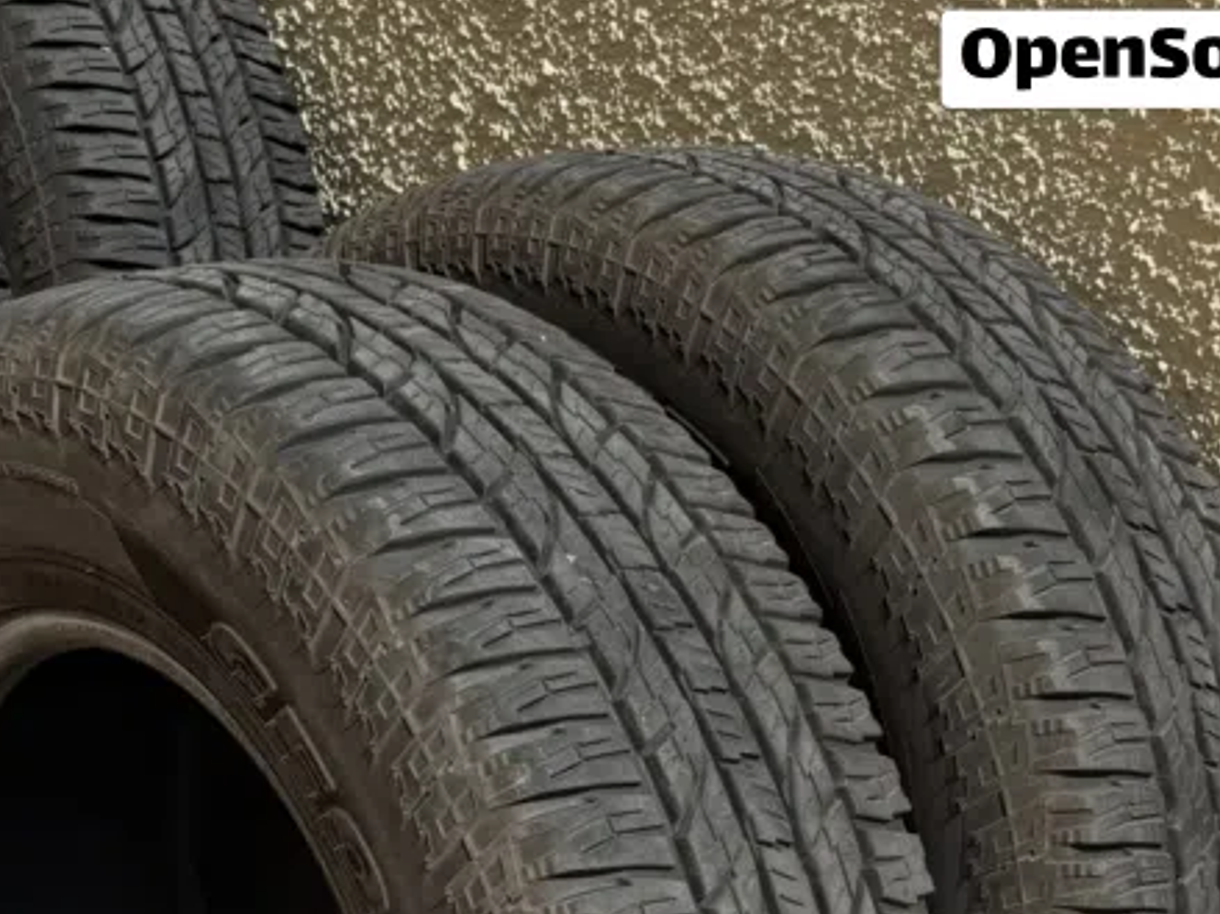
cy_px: 508
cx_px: 522
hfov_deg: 52.5
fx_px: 1233
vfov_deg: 40.6
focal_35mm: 35
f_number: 1.78
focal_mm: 6.76
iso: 80
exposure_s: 1/5319
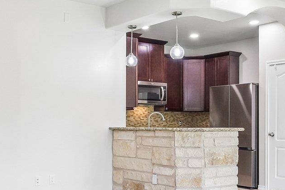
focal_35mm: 49
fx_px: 388
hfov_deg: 40.1
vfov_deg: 27.5
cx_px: 112
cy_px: 109
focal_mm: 10
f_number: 8
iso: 400
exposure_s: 1/40
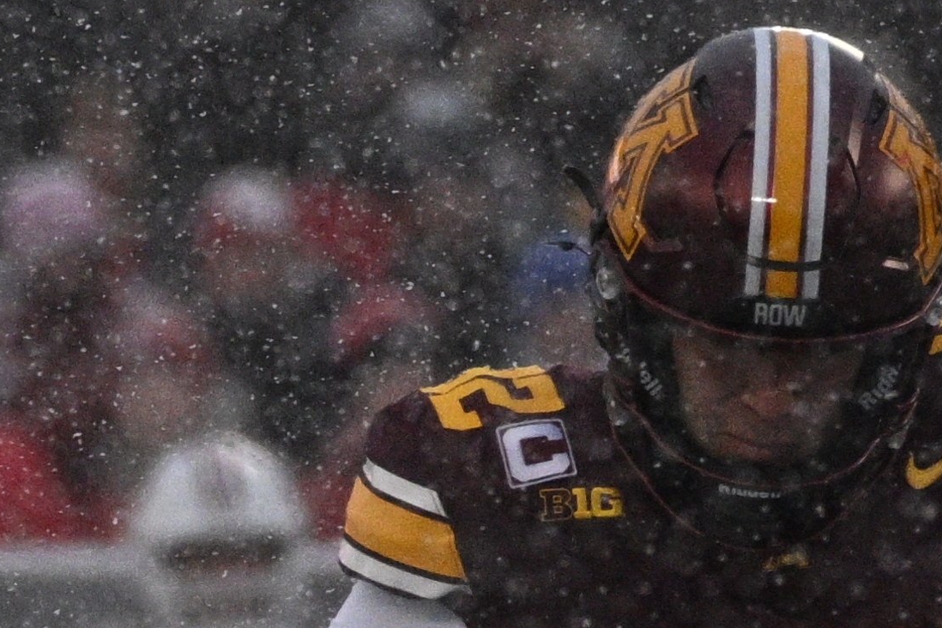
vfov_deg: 0.6
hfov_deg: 0.9
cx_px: 484
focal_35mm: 2283
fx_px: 59734
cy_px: 945
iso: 2000
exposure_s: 1/2500
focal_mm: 310
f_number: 5.6
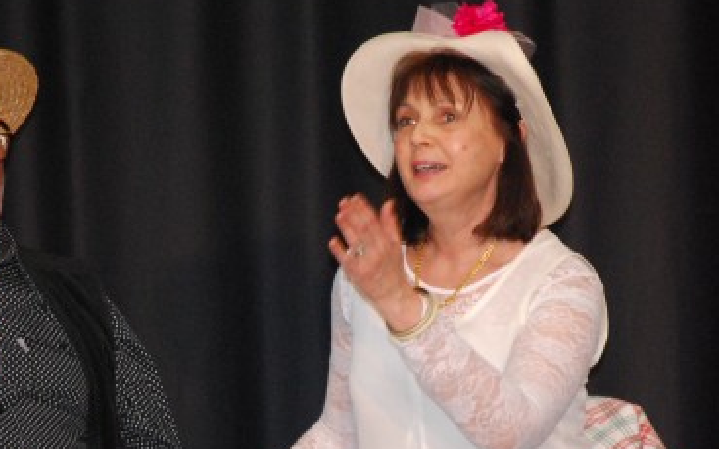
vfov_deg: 3.3
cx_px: 351
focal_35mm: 401
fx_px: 7854
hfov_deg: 5.2
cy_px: 299
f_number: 5.3
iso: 1600
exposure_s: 1/60
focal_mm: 150
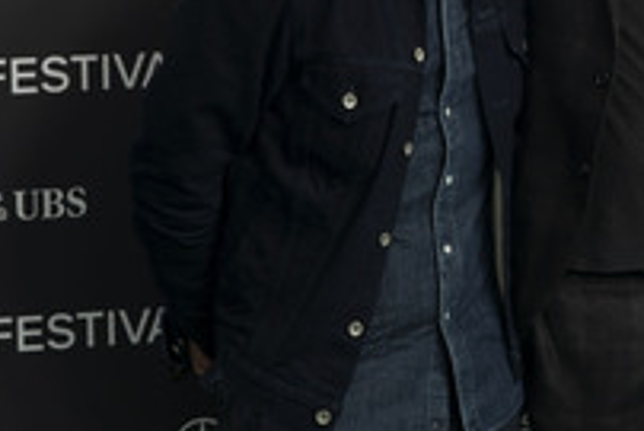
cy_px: -20
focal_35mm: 182
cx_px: 538
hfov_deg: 11.2
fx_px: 3258
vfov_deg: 7.5
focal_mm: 70
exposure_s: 1/200
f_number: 4.5
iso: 400
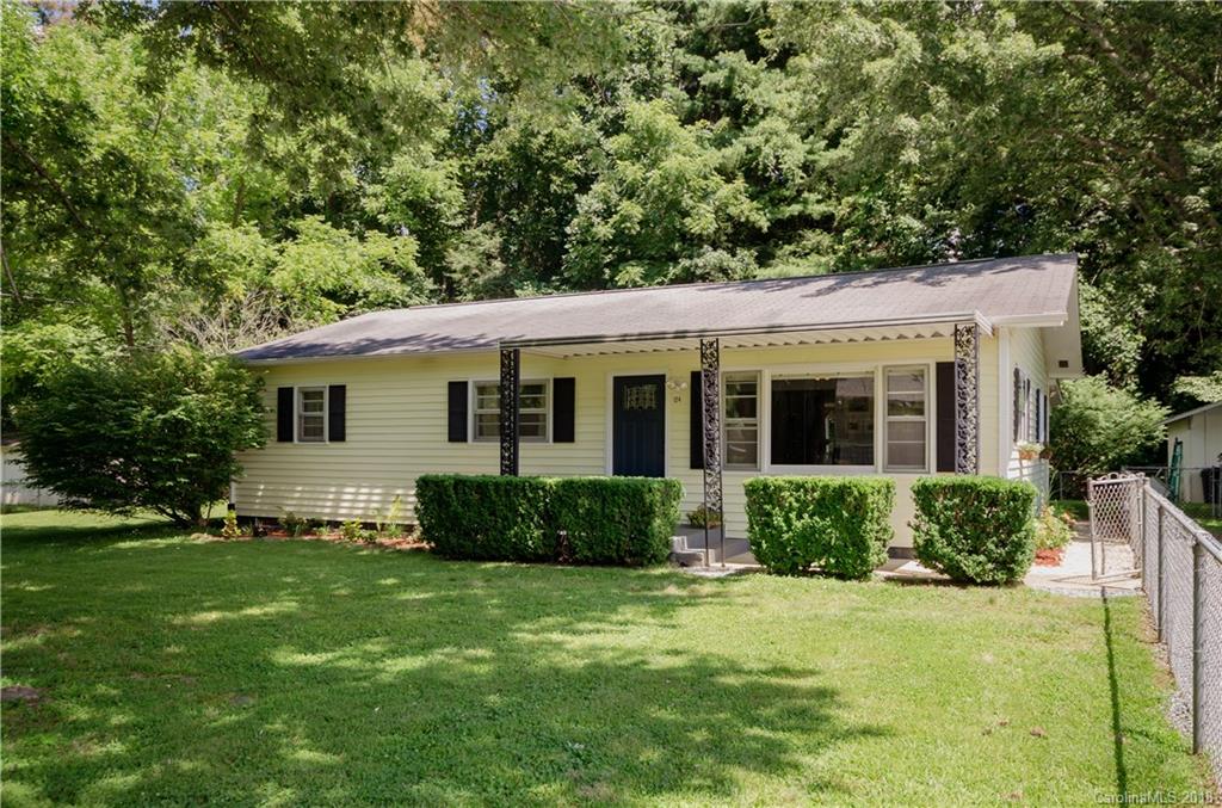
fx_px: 914
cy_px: 404
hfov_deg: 67.5
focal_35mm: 27
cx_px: 611
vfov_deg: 47.7
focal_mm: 18
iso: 200
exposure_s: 1/200
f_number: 7.1
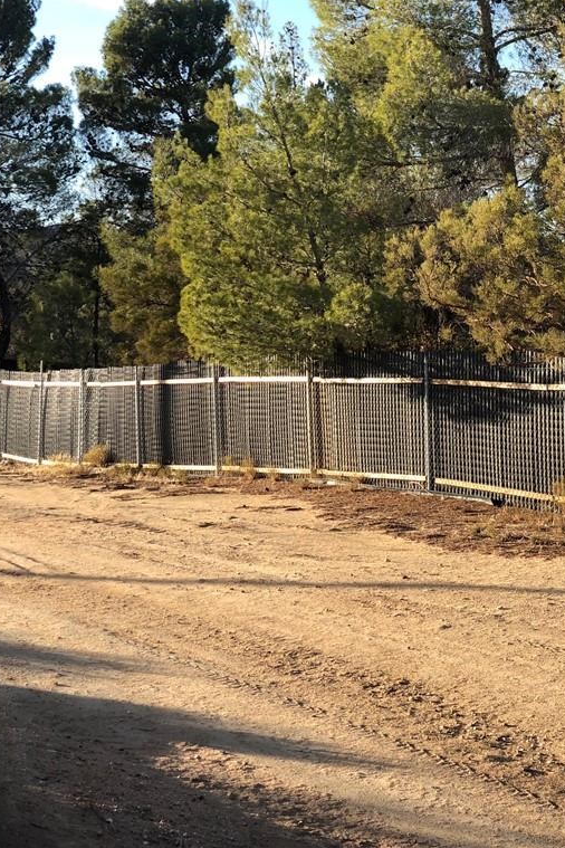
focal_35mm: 73
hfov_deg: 18.4
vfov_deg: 27.7
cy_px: 420
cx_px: 508
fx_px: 1718
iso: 16
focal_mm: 6
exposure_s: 1/250
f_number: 2.4
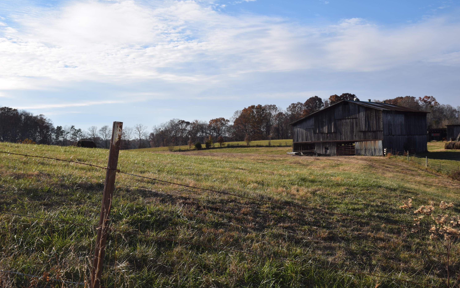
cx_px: 231
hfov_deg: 49.3
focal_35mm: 40
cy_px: 154
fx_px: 501
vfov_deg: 32.0
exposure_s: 1/200
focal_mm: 26
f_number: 13
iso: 100
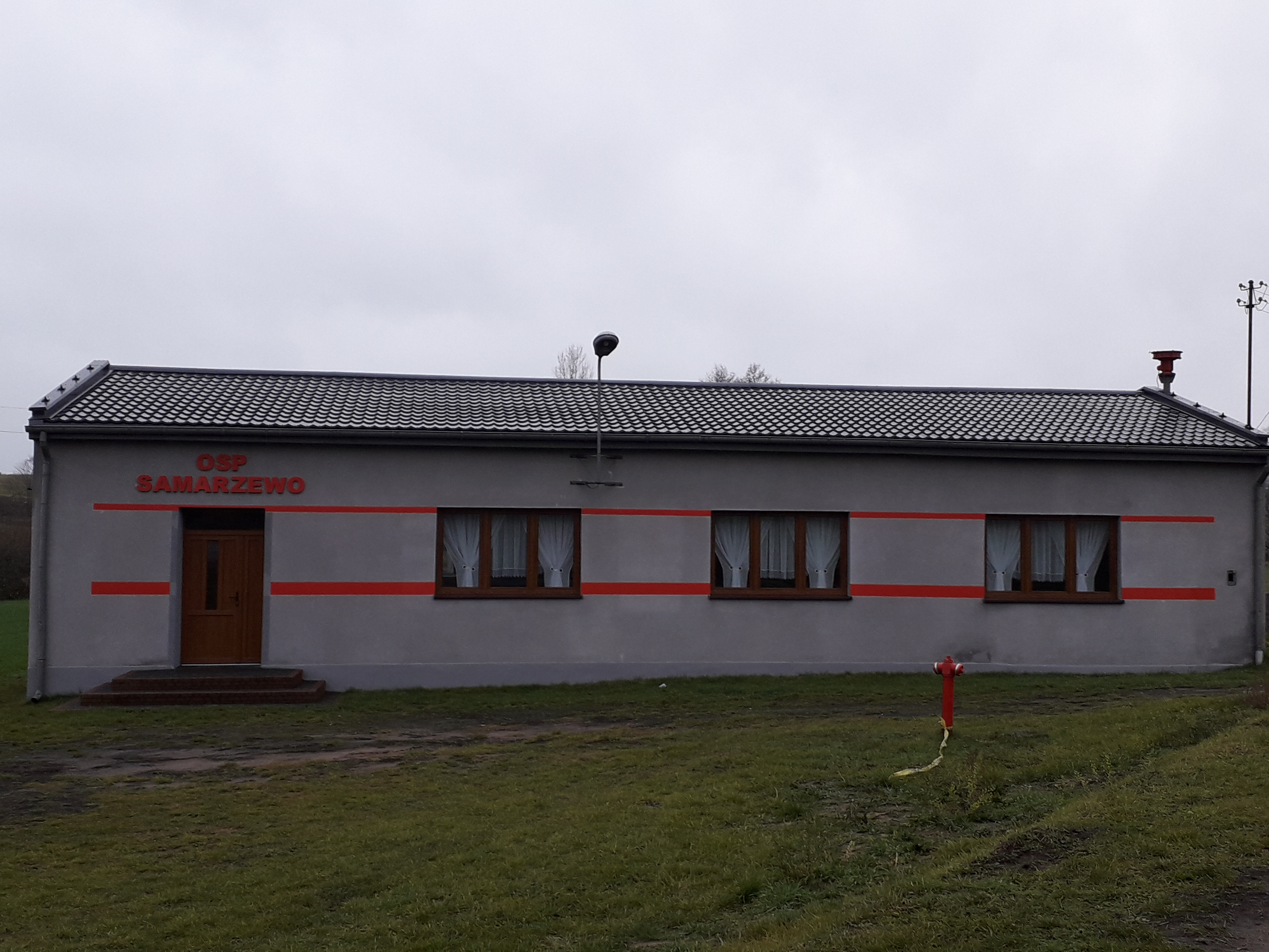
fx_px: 990
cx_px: 634
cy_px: 476
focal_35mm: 27
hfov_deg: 65.3
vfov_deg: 51.4
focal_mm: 3.6
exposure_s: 1/136
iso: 40
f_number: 1.9
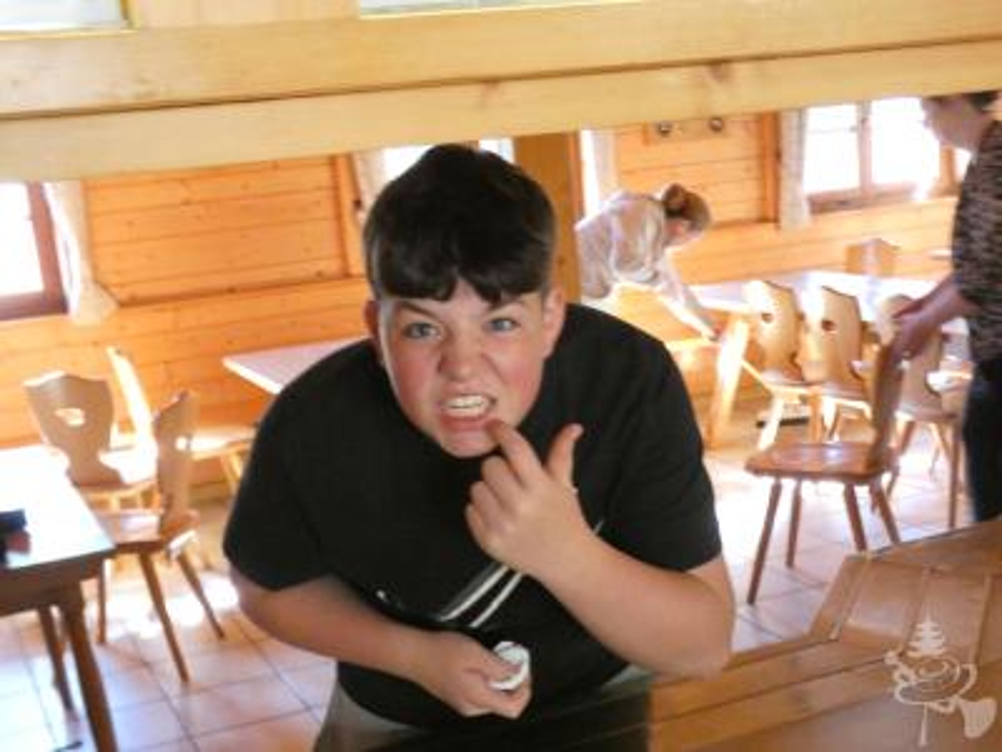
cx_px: 501
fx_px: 1447
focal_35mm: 50
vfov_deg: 29.1
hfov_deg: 38.2
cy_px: 376
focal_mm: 9
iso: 1600
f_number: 3.9
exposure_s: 1/50
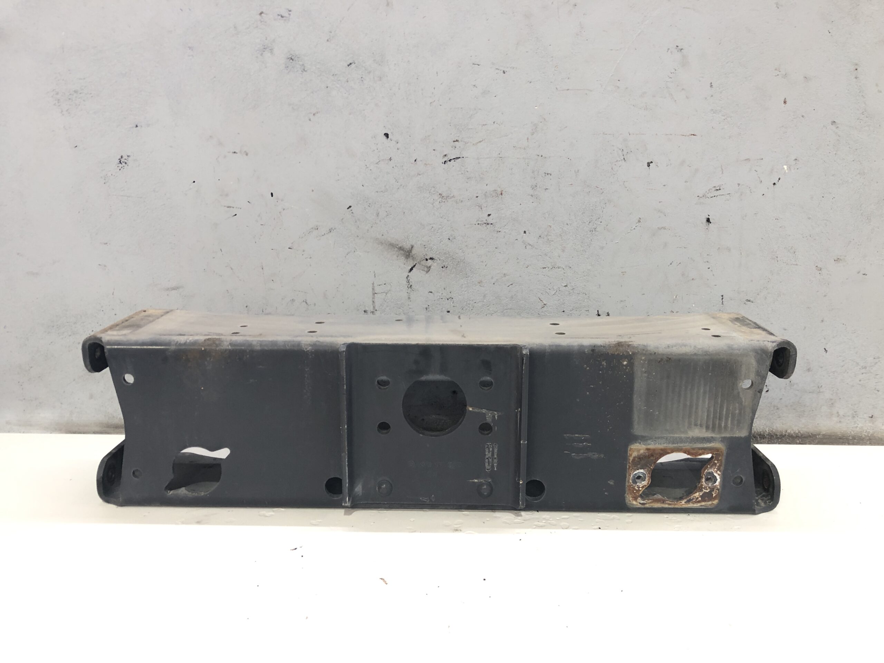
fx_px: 715
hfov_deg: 63.4
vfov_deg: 49.7
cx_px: 442
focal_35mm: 28
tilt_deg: -11.6
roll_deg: -0.1
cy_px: 332
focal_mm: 3.99
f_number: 1.8
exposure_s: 1/25
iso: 32
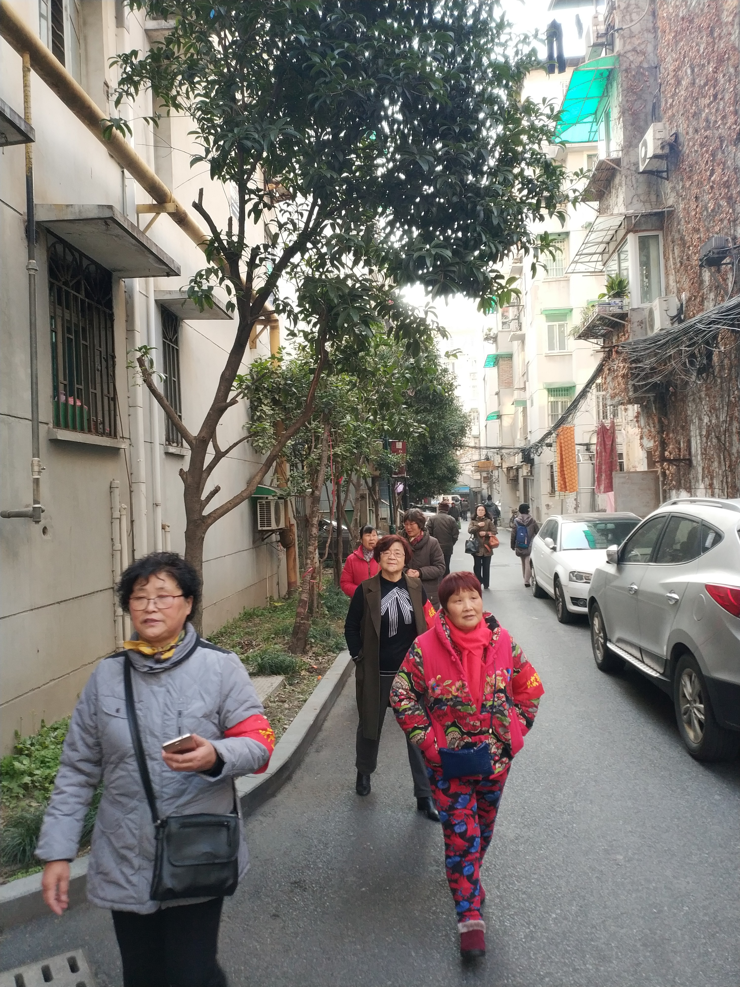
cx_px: 370
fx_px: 912
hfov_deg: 44.2
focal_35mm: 32
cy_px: 494
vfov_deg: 56.8
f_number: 2
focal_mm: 4.5
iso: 189
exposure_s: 1/100
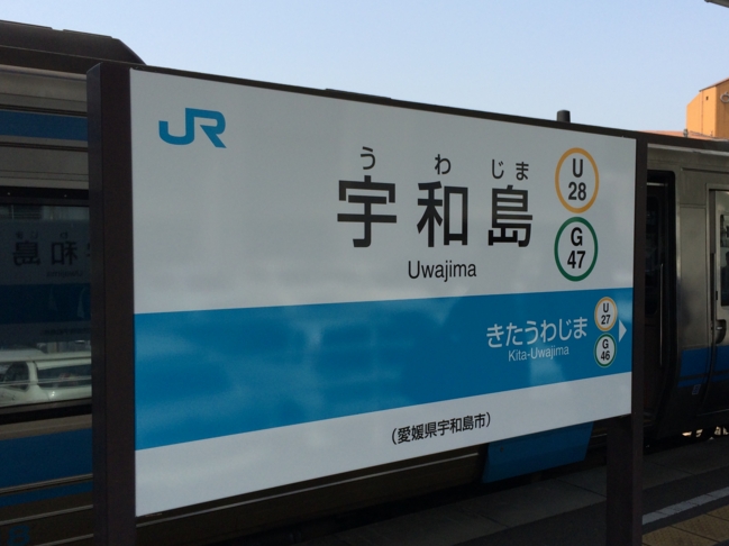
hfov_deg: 49.9
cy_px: 283
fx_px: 779
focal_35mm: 37
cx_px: 425
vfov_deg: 38.6
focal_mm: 4.12
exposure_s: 1/1866
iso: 32
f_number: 2.2
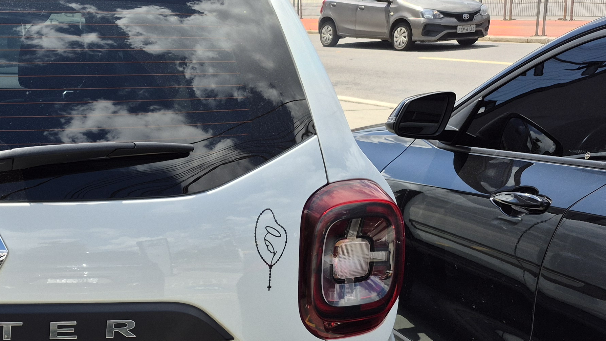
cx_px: -64
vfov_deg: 21.0
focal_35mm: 56
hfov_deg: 32.6
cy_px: 314
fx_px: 900
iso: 25
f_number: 1.8
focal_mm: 5.4
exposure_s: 1/1368
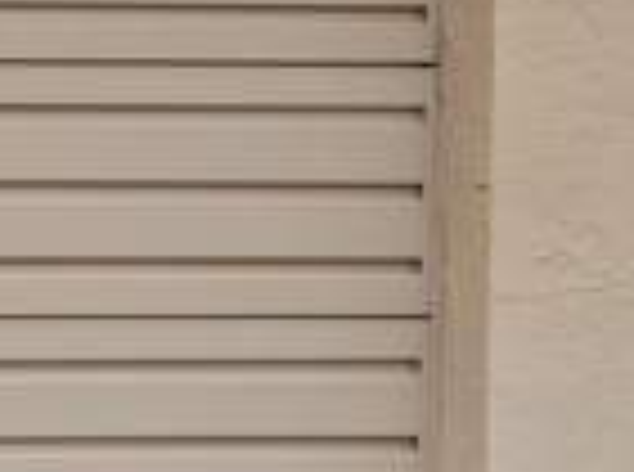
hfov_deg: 12.7
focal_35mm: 148
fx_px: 2704
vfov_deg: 9.8
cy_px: -121
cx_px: -297
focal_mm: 3.98
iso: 25
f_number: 1.8
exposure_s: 1/468
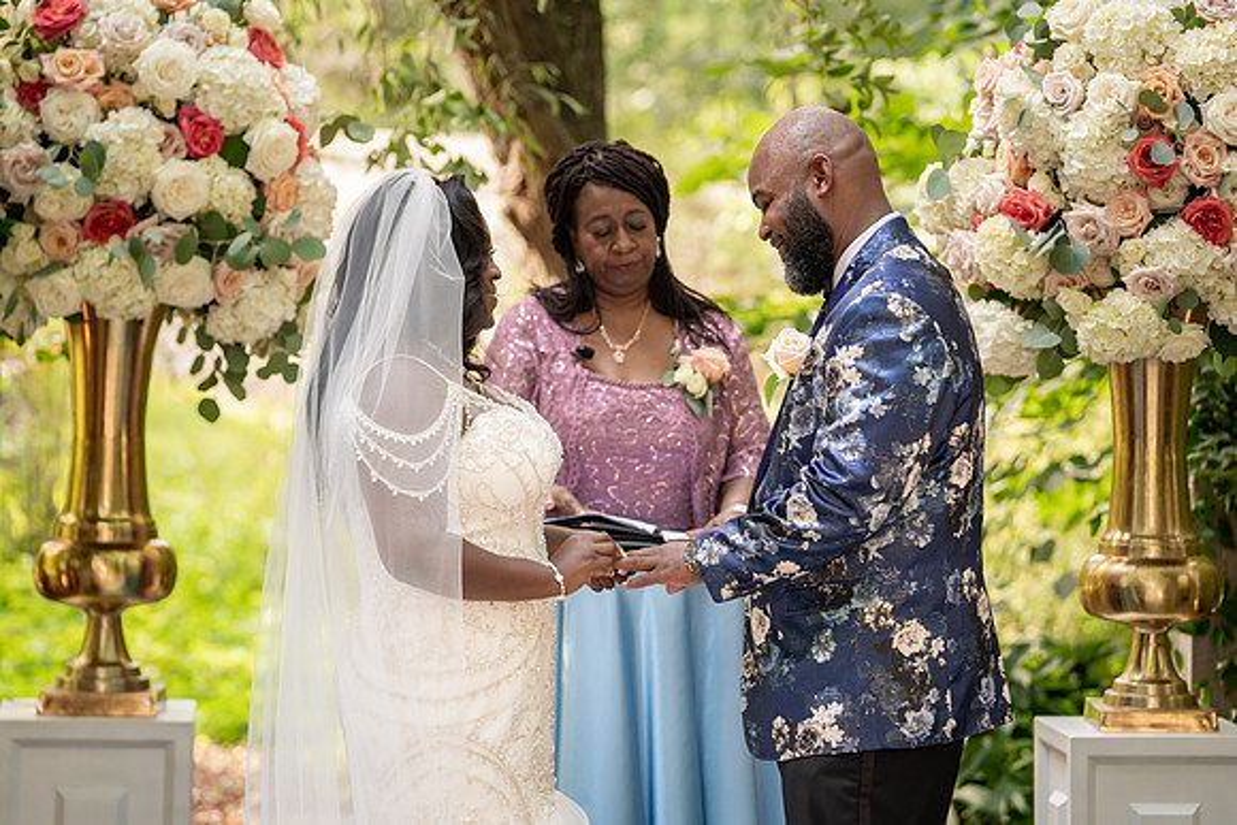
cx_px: 603
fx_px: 4938
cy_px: 403
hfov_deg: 14.3
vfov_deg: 9.6
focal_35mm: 144
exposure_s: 1/200
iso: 640
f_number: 4
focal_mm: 140
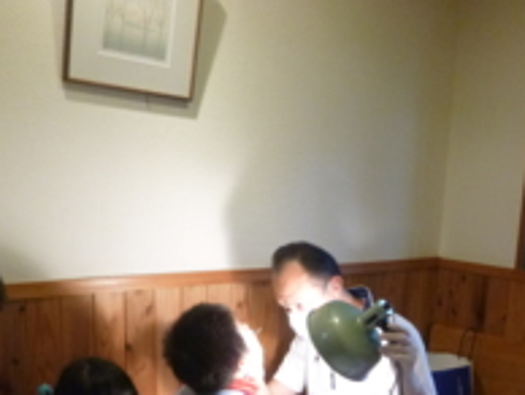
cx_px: 322
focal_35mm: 45
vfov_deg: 30.9
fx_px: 683
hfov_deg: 41.8
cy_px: 349
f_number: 3.9
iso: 400
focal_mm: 4.5
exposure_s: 1/30
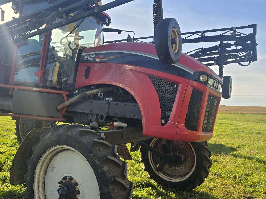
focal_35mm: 32
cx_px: 100
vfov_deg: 44.1
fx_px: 246
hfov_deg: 56.1
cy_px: 105
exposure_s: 1/895
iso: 12
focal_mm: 6.3
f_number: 1.7
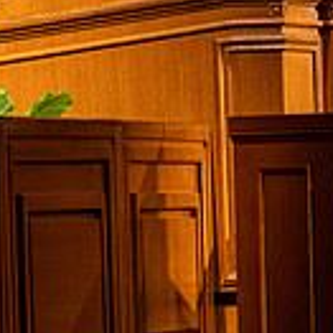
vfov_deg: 2.8
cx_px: 142
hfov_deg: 2.8
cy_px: -133
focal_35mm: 633
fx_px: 6889
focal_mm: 115
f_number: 2.8
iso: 320
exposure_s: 1/160
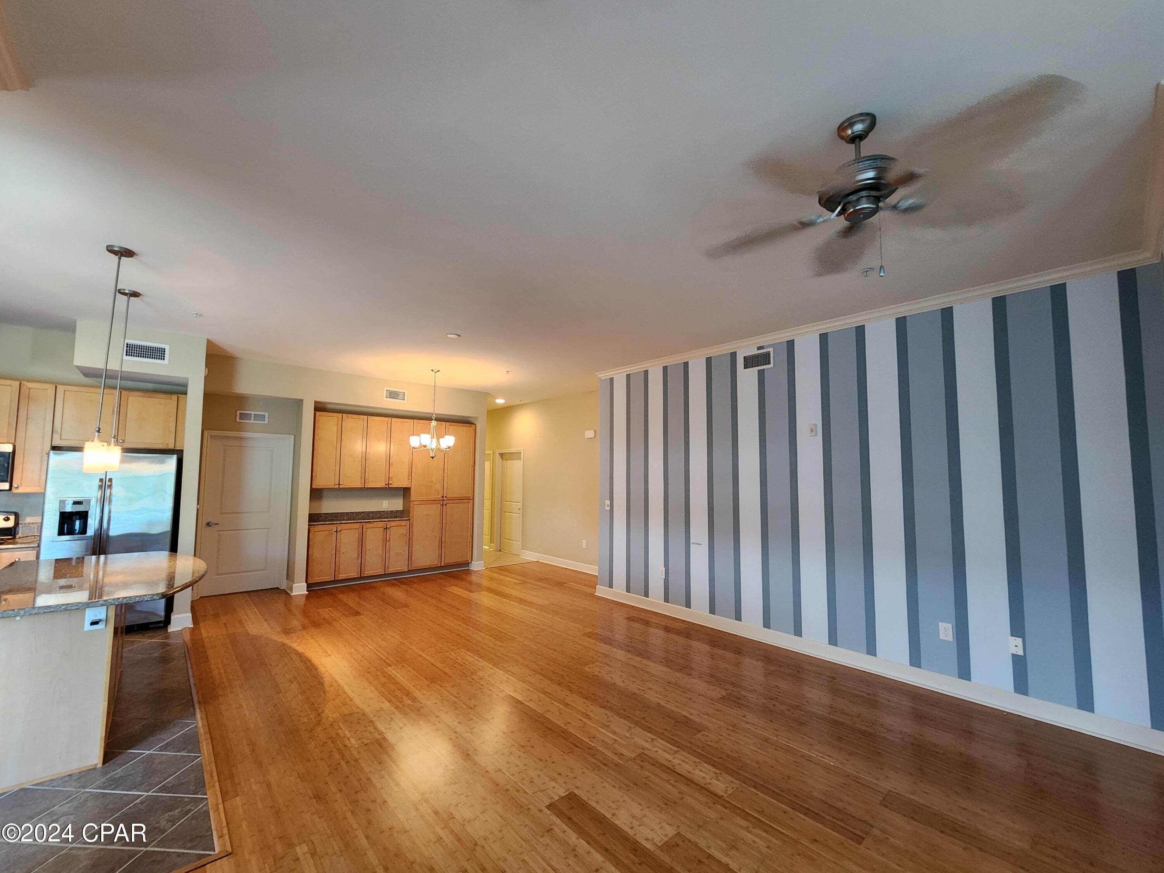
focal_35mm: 13
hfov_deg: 106.2
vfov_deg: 89.9
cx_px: 582
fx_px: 437
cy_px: 436
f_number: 2.2
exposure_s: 1/30
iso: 320
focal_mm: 2.2
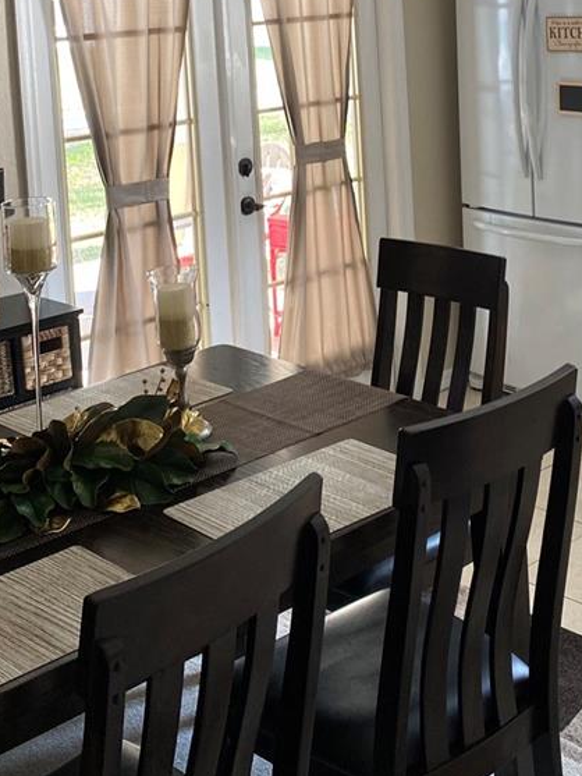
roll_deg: +2.2
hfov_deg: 25.9
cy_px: 59
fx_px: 1255
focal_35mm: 56
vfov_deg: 32.4
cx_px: 398
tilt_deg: -2.3
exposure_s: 1/121
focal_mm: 4.25
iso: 125
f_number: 1.8
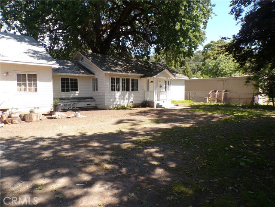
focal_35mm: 24
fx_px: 191
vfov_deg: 56.8
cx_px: 138
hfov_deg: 71.6
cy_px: 104
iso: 100
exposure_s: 1/200
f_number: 4.4
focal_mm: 4.3
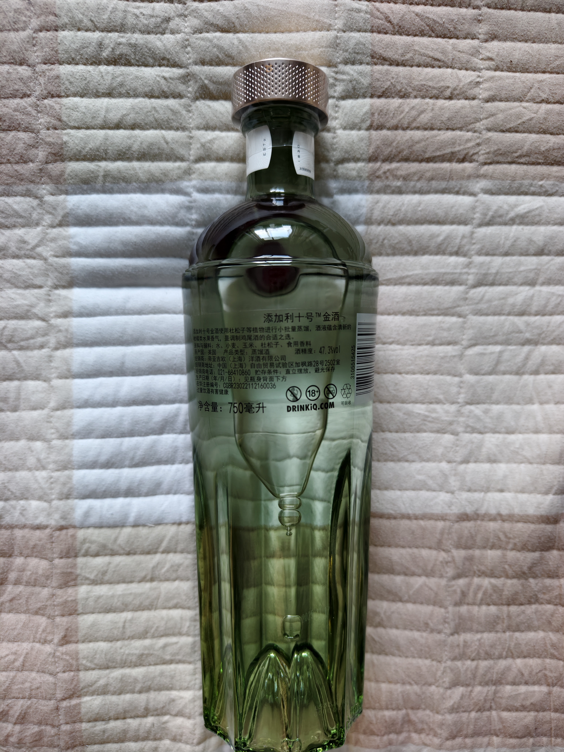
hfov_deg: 58.9
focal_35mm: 23
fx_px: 500
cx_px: 282
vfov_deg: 73.9
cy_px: 376
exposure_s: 1/50
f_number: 1.75
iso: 1175
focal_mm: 8.67
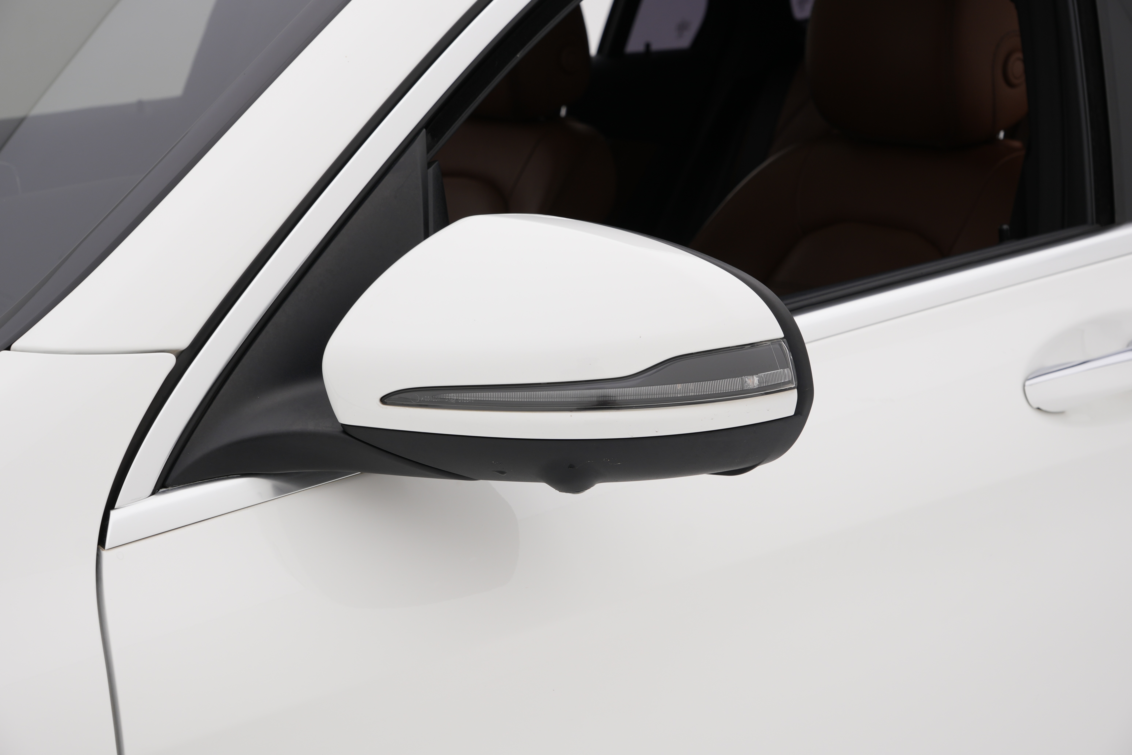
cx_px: 566
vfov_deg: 21.5
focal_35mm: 63
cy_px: 378
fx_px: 1986
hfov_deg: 31.8
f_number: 7.1
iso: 125
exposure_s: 1/50
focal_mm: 42.1
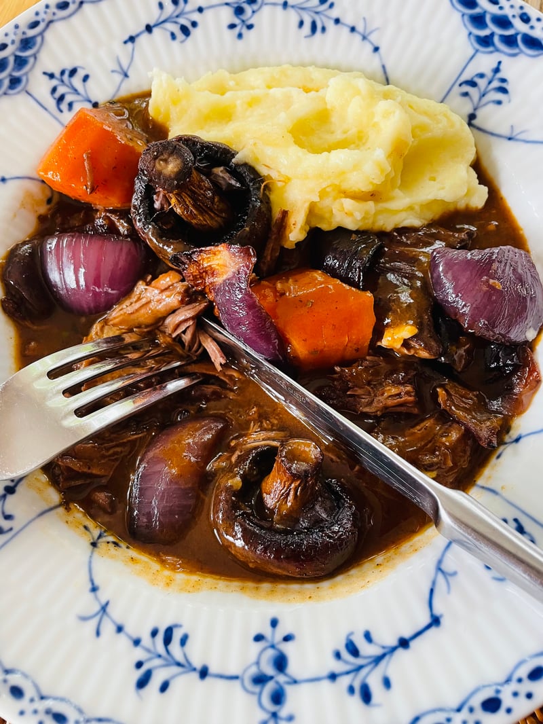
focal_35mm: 26
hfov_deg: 53.1
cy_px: 362
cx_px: 272
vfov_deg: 67.3
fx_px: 544
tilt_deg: -72.6
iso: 125
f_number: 1.6
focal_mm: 4.2
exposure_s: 1/90
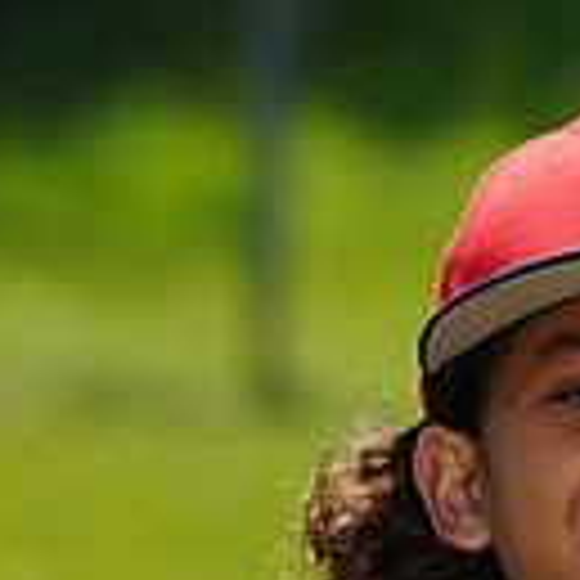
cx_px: 461
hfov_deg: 2.2
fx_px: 14938
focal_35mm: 788
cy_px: 868
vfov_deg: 2.2
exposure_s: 1/250
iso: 100
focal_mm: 206
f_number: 7.1
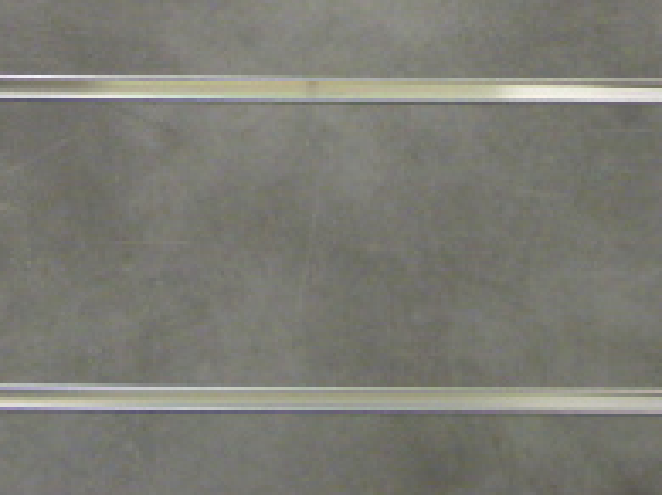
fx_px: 2446
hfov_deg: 14.7
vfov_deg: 11.0
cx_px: -210
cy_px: -302
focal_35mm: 128
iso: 200
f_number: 3.1
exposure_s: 1/60
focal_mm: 7
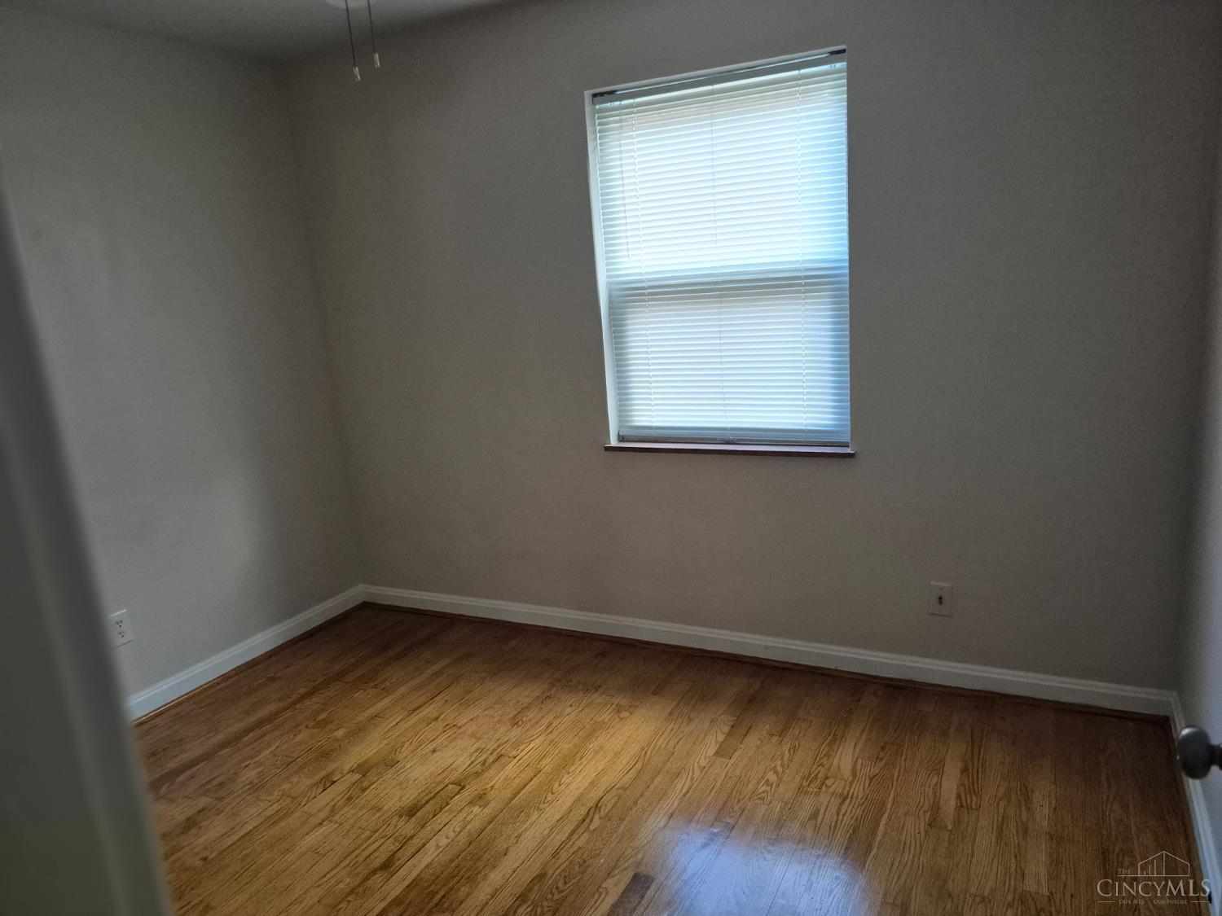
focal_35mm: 23
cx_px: 611
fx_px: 812
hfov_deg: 73.9
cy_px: 458
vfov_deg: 58.9
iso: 1250
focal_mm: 5.4
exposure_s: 1/240
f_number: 1.8
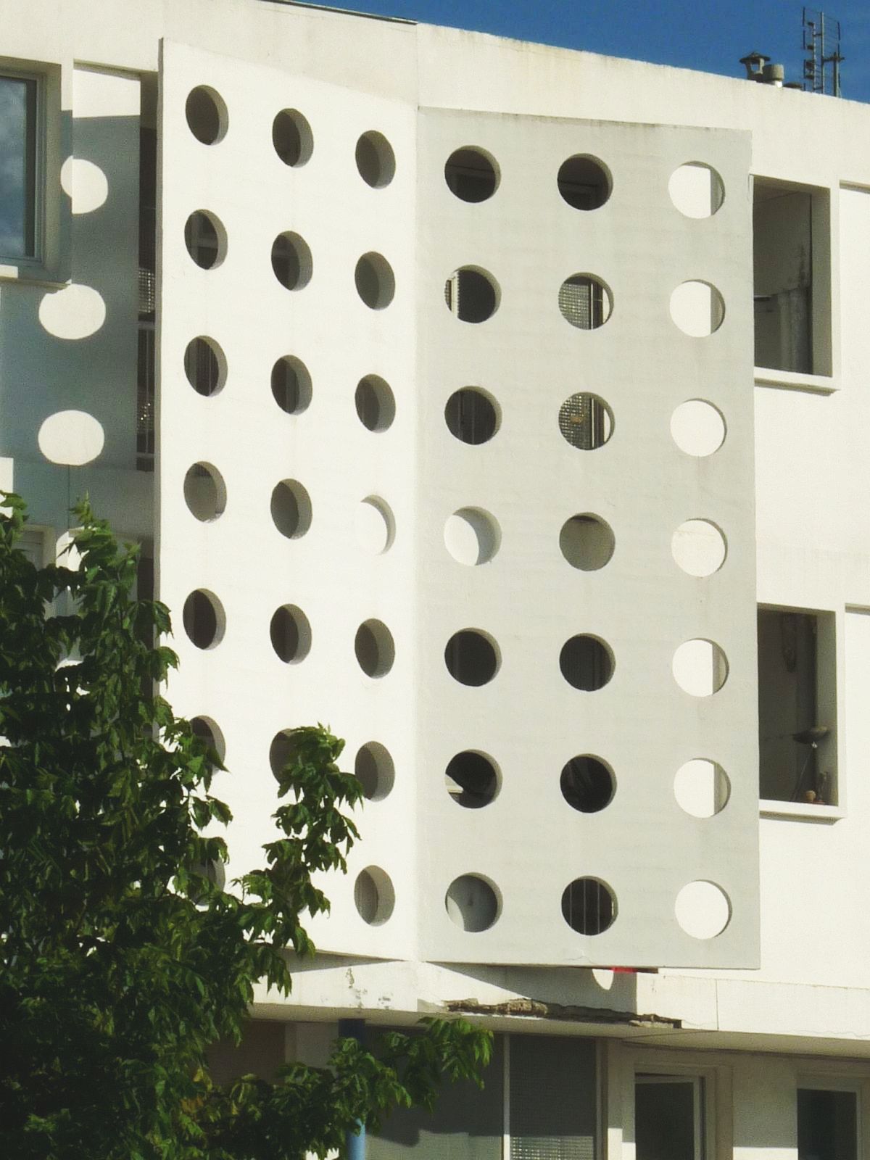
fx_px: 5429
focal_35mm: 162
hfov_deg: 9.2
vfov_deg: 12.2
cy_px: 580
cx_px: 435
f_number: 8
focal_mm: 16.7
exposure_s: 1/800
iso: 100
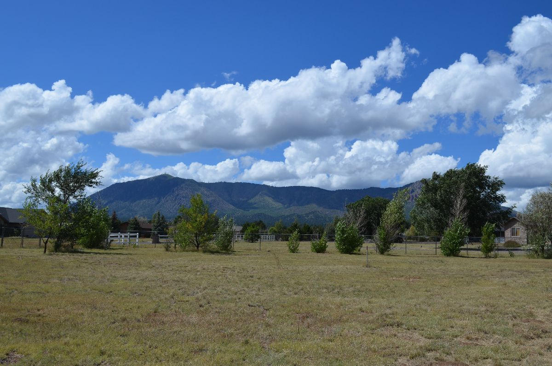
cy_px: 183
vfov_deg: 36.7
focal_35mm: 36
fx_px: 551
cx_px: 276
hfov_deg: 53.2
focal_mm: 24
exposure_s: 1/400
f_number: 9
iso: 100
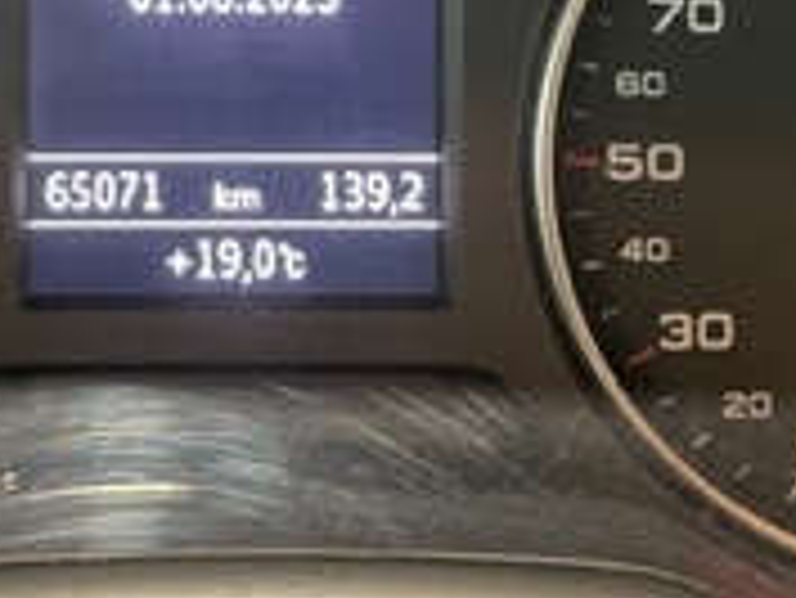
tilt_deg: -22.5
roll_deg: -0.2
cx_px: 144
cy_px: -9
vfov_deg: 15.4
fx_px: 2163
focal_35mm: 94
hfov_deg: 20.6
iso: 500
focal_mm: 4.2
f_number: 1.6
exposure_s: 1/13
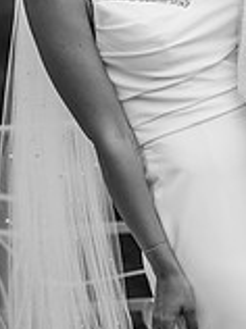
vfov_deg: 8.4
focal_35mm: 233
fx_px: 2214
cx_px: 308
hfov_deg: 6.3
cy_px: -23
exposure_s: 1/800
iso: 100
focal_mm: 85
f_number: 2.2
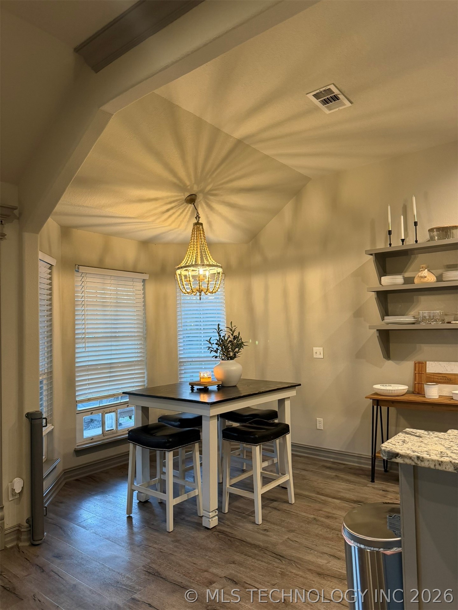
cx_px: 229
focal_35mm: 24
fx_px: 423
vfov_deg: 71.6
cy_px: 305
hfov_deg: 56.8
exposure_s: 1/60
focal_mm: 6.76
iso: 250
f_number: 1.78
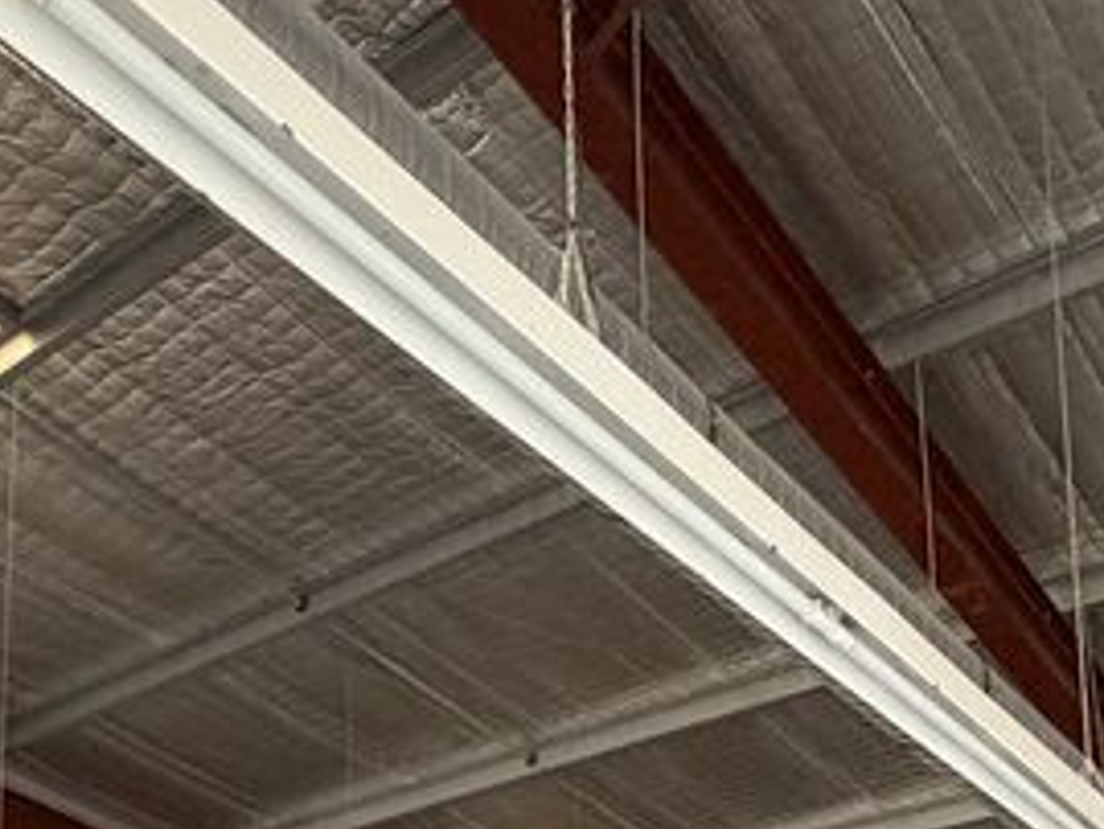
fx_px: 1595
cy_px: 1141
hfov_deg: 38.0
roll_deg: +0.1
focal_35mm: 50
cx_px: 427
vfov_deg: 24.5
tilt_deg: +8.1
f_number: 2.2
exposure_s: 1/78
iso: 320
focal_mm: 2.22
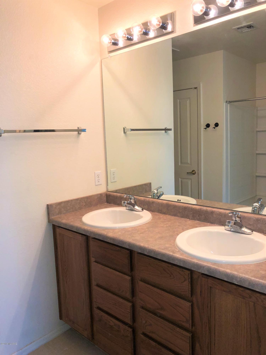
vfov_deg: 63.4
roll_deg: +2.3
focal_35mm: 28
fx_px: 287
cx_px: 133
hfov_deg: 49.7
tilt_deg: -7.9
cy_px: 178
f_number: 1.8
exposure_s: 1/120
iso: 50
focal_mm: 4
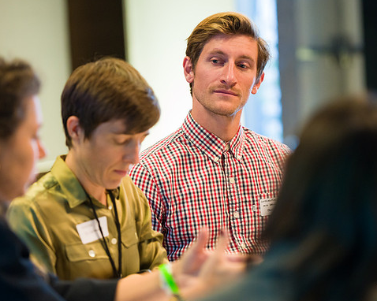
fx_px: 1818
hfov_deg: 11.8
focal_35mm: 163
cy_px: 150
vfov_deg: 9.5
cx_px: 225
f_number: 3.2
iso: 3200
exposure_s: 1/200
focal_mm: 135
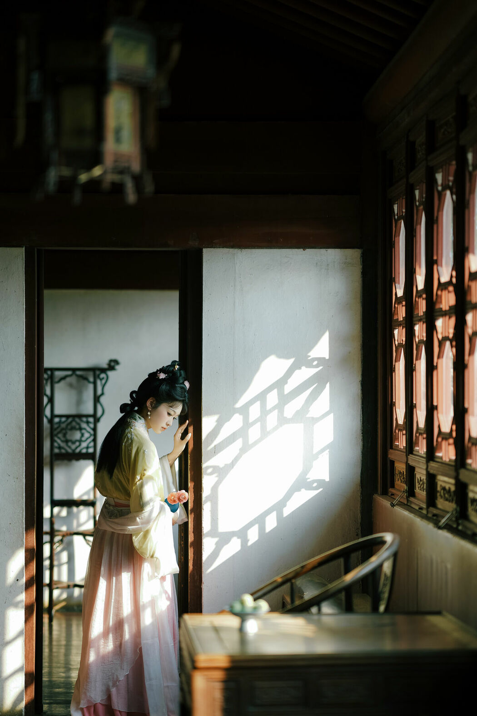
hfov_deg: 16.1
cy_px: 358
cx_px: 238
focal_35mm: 85
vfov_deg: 23.9
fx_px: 1689
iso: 80
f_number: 1.6
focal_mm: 85
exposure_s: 1/250
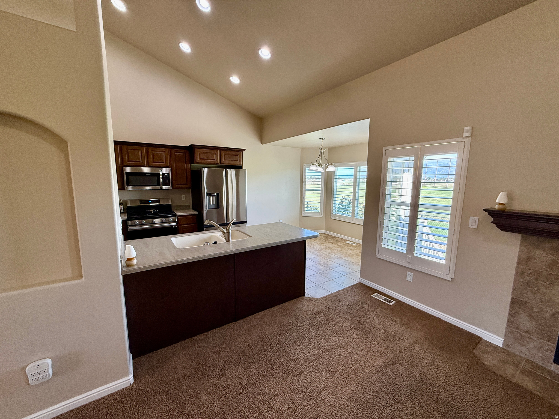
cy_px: 210
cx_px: 280
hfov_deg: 102.1
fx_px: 226
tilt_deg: -6.9
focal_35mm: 14
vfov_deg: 85.7
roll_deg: -0.6
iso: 125
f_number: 2.2
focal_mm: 2.22
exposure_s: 1/120
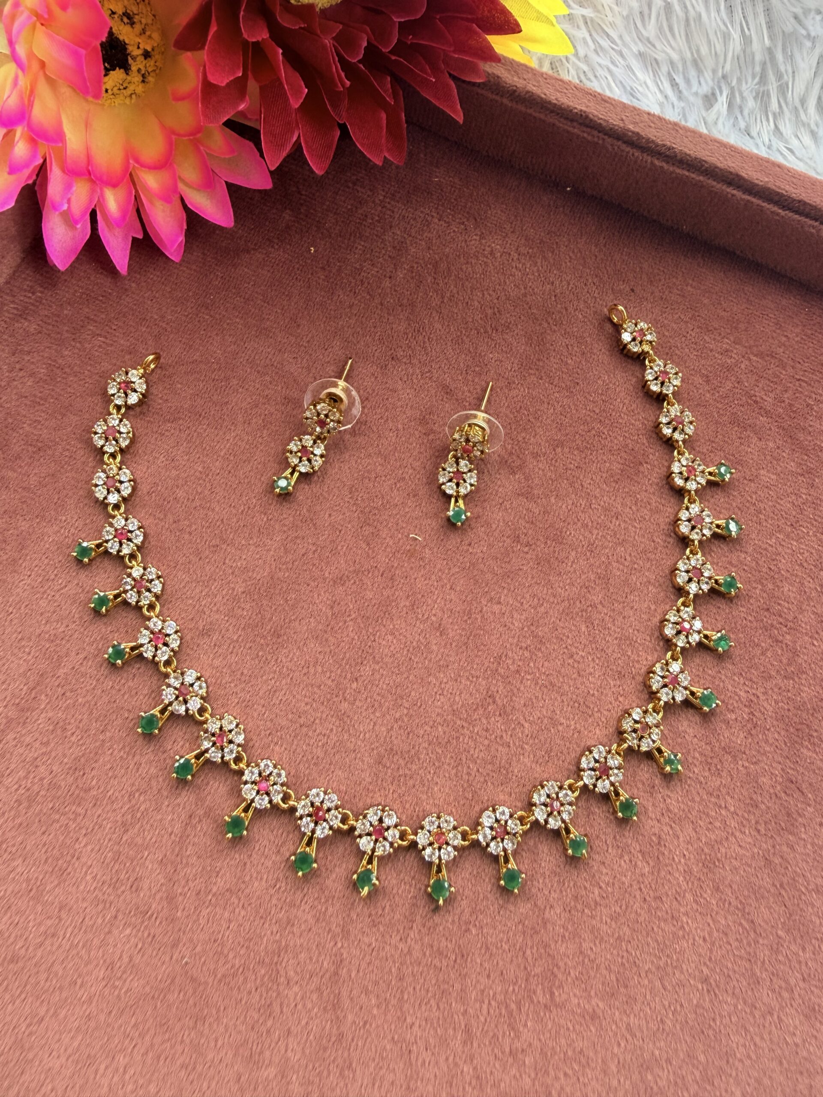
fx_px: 761
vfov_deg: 71.6
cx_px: 412
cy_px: 548
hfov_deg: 56.8
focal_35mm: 24
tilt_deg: -56.8
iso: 125
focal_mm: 2.22
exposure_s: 1/121
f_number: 2.2
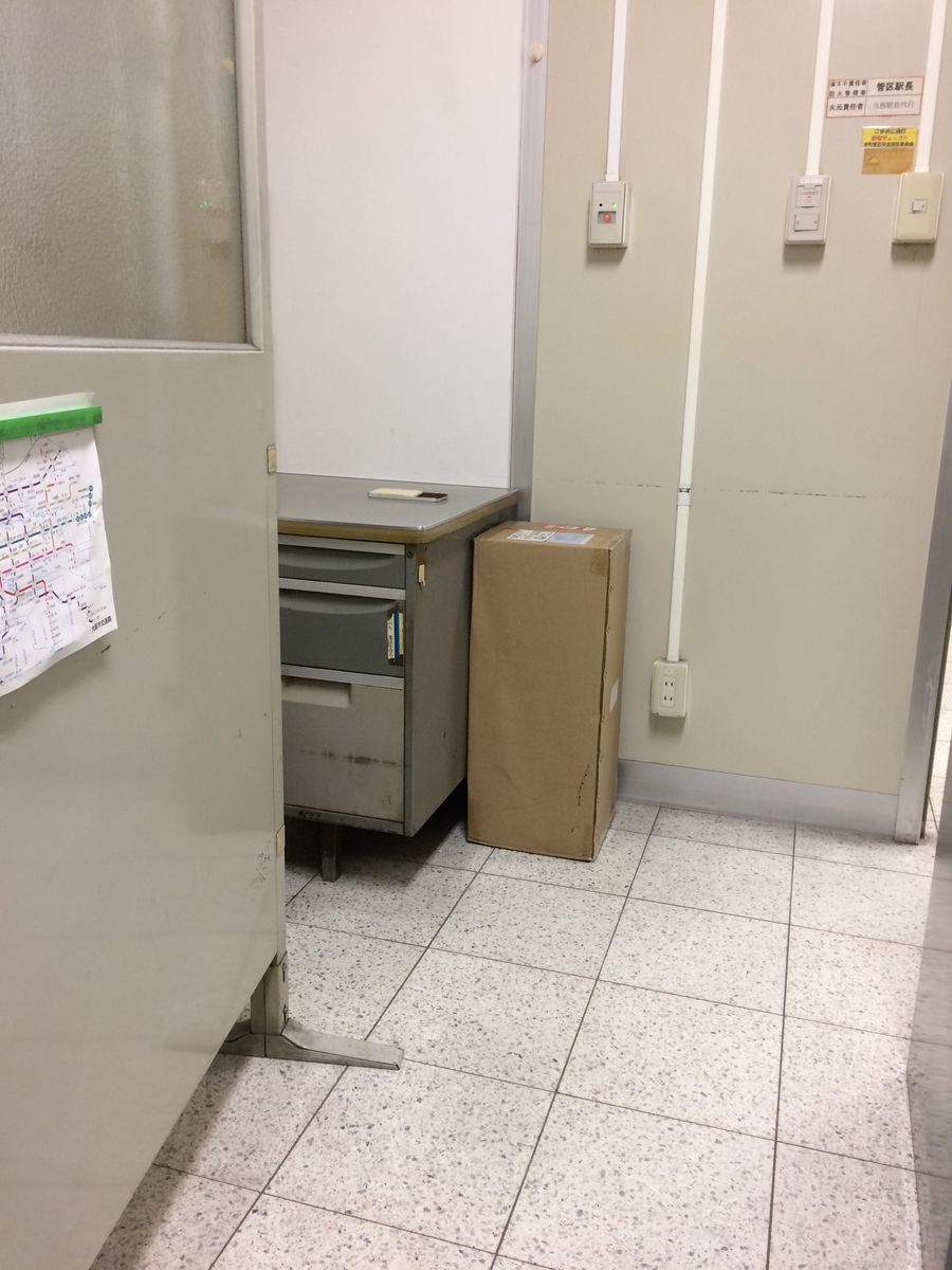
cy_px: 635
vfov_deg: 61.7
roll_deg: +1.0
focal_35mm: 29
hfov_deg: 48.2
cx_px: 476
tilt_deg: -14.0
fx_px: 1063
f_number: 2.2
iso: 80
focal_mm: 4.15
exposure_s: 1/30
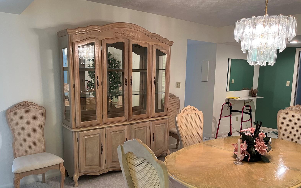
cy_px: 109
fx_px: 230
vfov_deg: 44.4
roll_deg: -1.0
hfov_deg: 66.5
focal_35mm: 28
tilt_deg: -8.7
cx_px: 150
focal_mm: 5.1
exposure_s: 1/60
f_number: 1.6
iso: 320
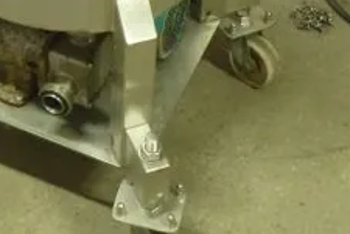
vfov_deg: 13.3
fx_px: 943
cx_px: 88
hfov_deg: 20.9
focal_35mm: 97
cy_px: -122
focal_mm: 4.9
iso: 400
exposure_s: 1/6
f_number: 3.3
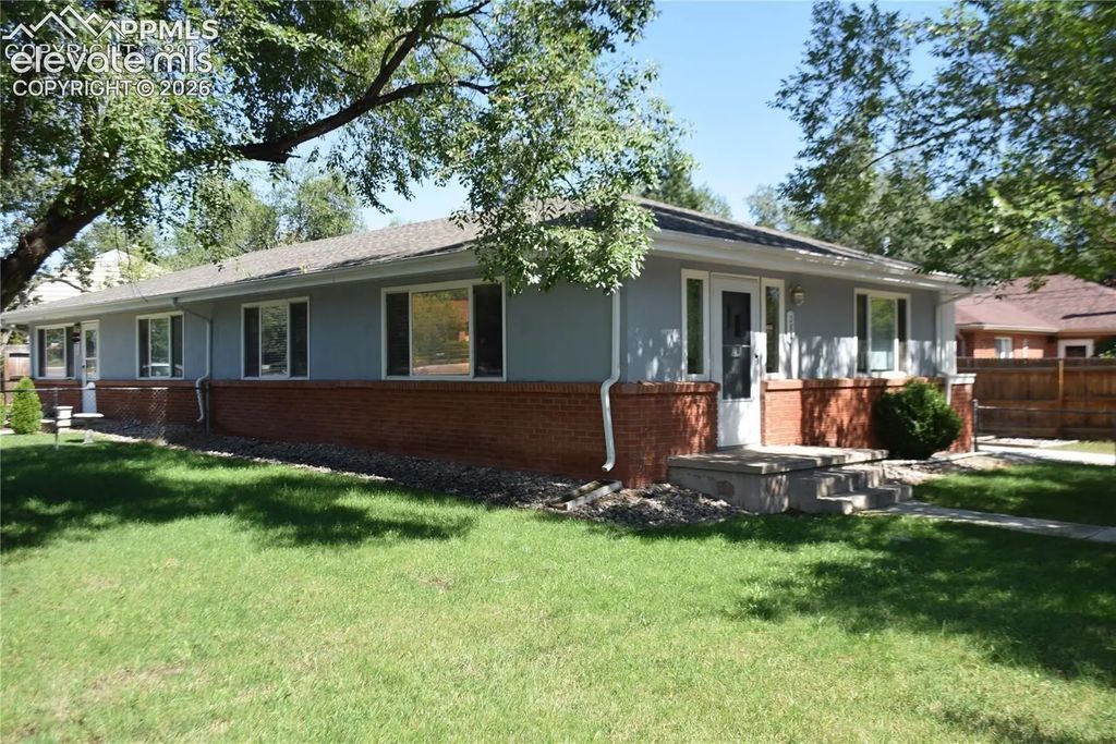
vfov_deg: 40.0
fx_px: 1023
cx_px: 558
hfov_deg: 57.2
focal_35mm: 33
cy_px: 372
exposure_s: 1/160
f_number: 6.3
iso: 100
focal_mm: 22
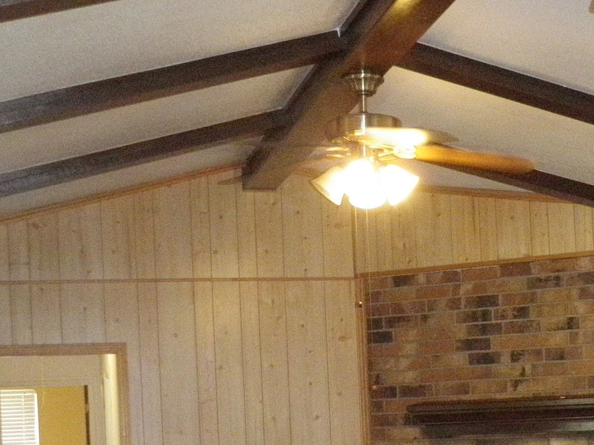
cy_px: 421
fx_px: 1252
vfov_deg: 19.7
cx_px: 475
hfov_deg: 26.2
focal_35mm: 73
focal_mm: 6.53
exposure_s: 1/40
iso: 800
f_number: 4.1
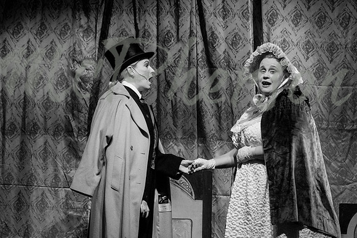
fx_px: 1760
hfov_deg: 11.6
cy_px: 94
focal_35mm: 177
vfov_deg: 7.7
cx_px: 142
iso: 2500
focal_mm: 98.2
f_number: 3.2
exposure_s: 1/125
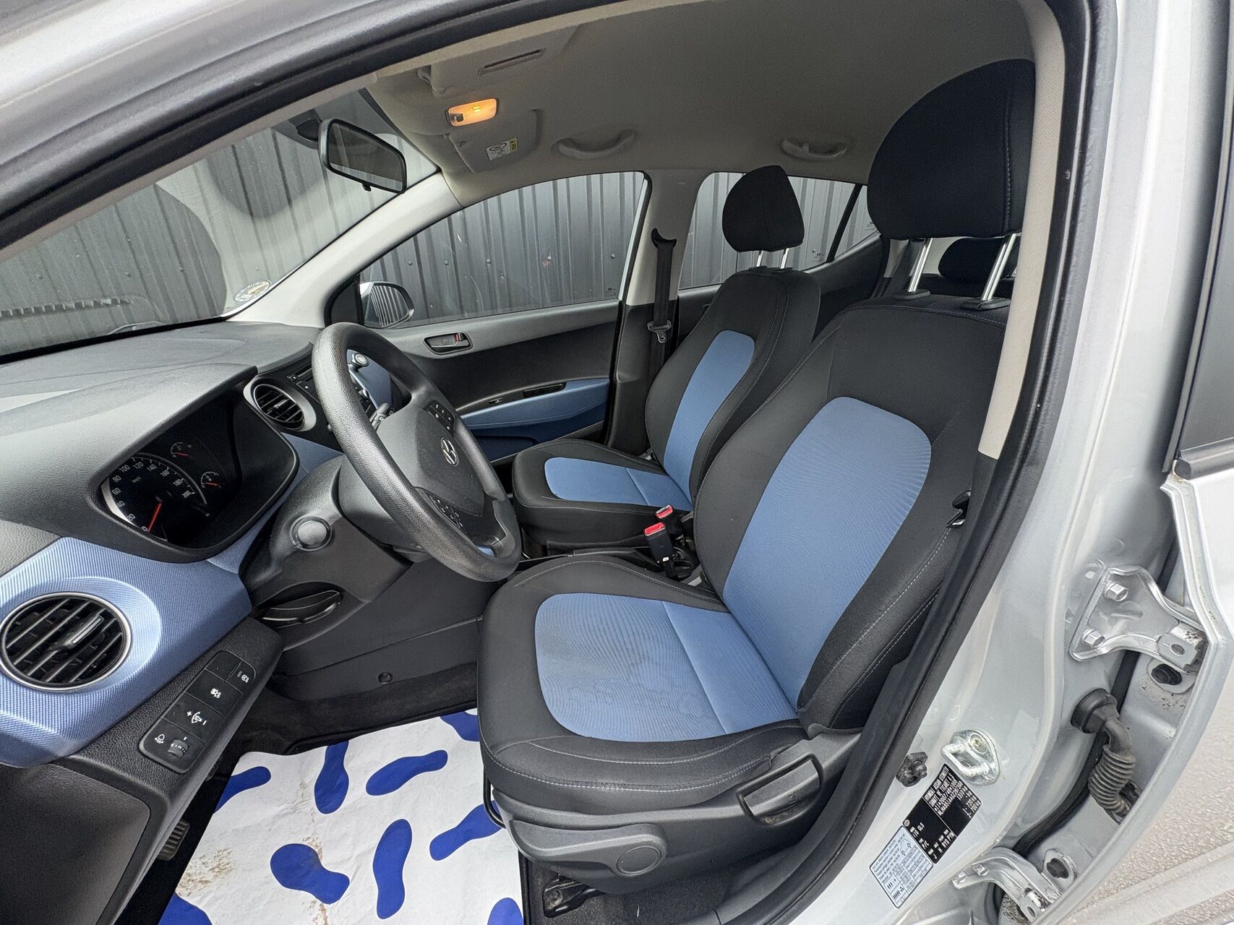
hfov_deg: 102.1
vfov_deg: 85.7
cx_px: 617
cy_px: 462
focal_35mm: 14
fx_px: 499
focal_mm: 2.22
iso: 80
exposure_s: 1/99
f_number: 2.2
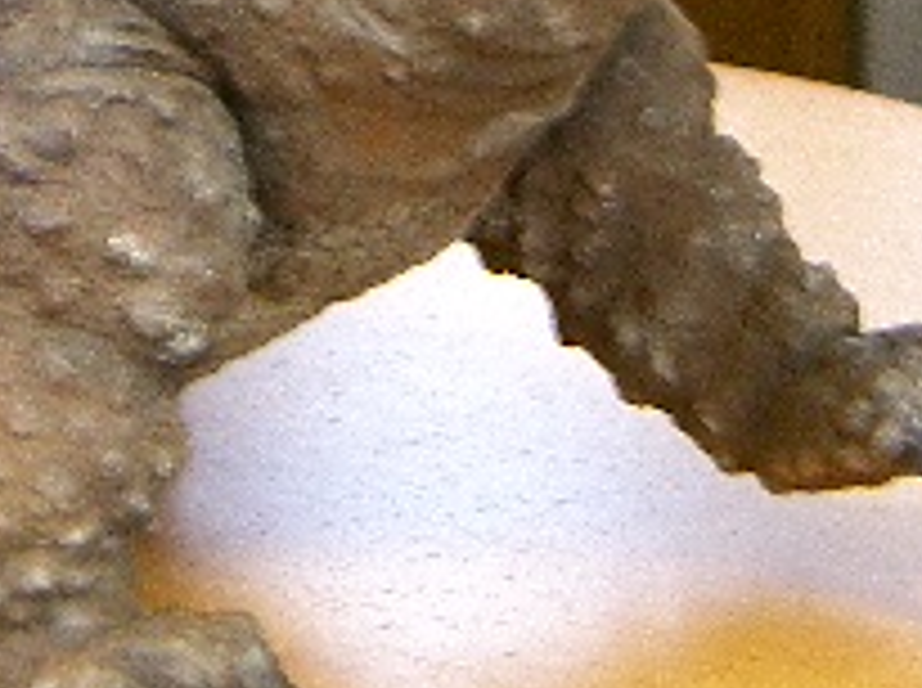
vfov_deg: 11.8
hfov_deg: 16.0
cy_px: -144
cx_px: 162
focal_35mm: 122
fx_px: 3244
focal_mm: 8
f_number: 2.8
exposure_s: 1/25
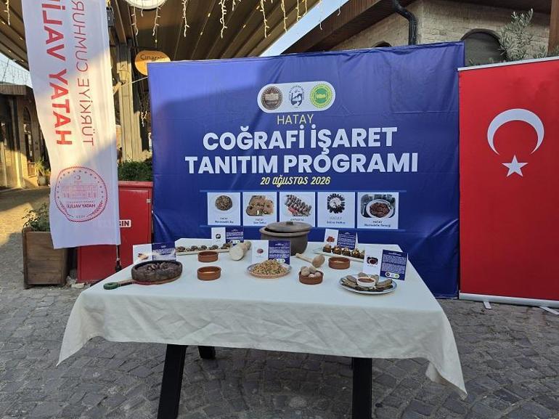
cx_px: 280
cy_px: 210
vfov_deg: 58.9
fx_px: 371
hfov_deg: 73.9
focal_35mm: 23
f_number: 1.4
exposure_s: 1/221
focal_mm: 6.5
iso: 10
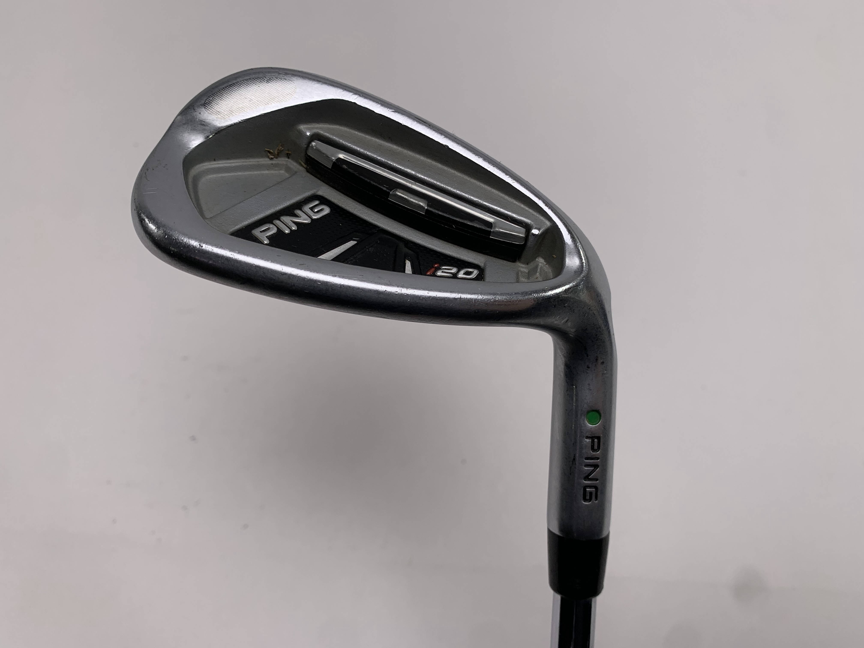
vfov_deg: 53.1
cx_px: 432
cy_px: 324
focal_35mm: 26
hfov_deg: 67.3
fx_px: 649
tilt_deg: -64.4
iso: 25
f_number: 1.8
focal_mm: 4.25
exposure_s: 1/452
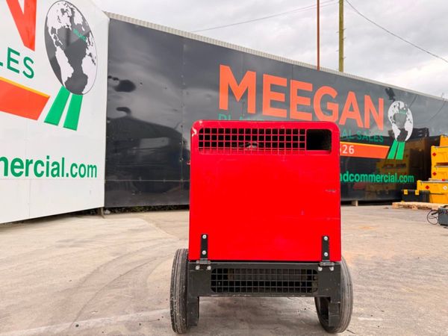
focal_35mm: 24
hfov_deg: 71.6
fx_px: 311
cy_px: 168
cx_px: 224
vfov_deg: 56.8
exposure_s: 1/195
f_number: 1.78
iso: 80
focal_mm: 6.76
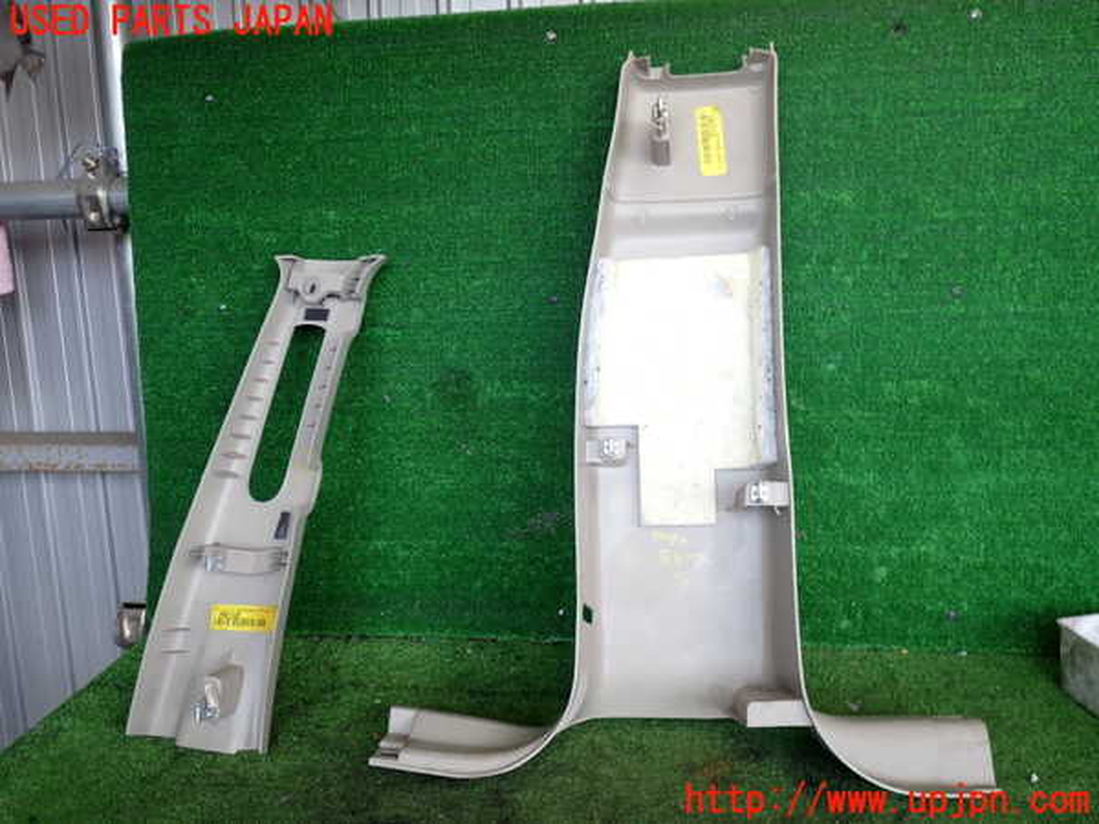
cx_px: 550
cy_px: 412
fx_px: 952
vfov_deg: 46.8
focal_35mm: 30
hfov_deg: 60.0
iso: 160
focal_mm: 5.4
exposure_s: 1/125
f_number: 2.3
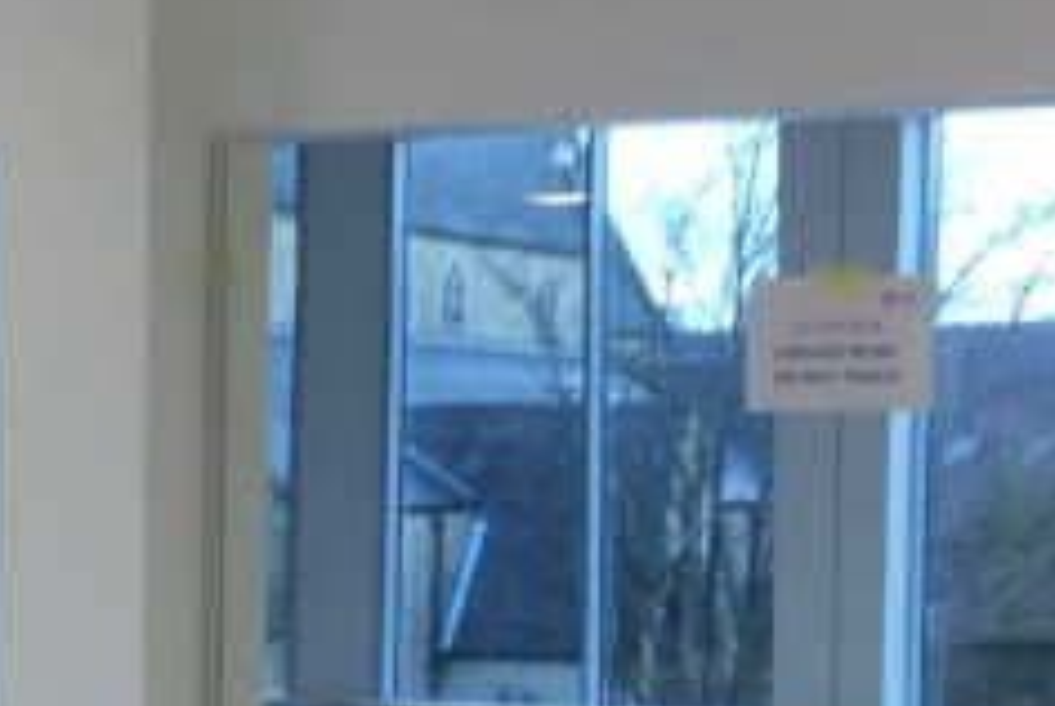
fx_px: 4225
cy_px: 530
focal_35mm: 144
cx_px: -192
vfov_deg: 9.5
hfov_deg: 13.8
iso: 32
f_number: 2.4
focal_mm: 3.3
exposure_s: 1/50
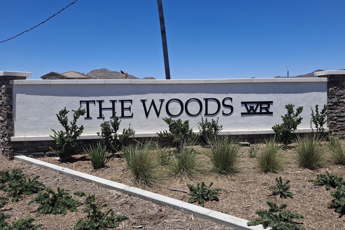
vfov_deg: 47.9
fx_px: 259
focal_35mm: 27
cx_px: 175
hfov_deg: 67.4
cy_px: 108
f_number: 1.8
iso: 32
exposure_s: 1/1953
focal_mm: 4.69
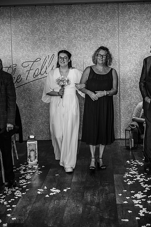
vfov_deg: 28.9
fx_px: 441
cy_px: 114
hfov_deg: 19.4
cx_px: 76
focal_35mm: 70
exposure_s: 1/200
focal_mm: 70
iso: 1250
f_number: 2.8
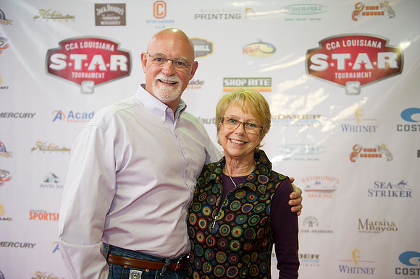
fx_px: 513
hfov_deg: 44.5
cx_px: 210
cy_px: 140
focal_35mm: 44
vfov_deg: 30.5
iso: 1000
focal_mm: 44
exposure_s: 1/80
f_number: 2.8
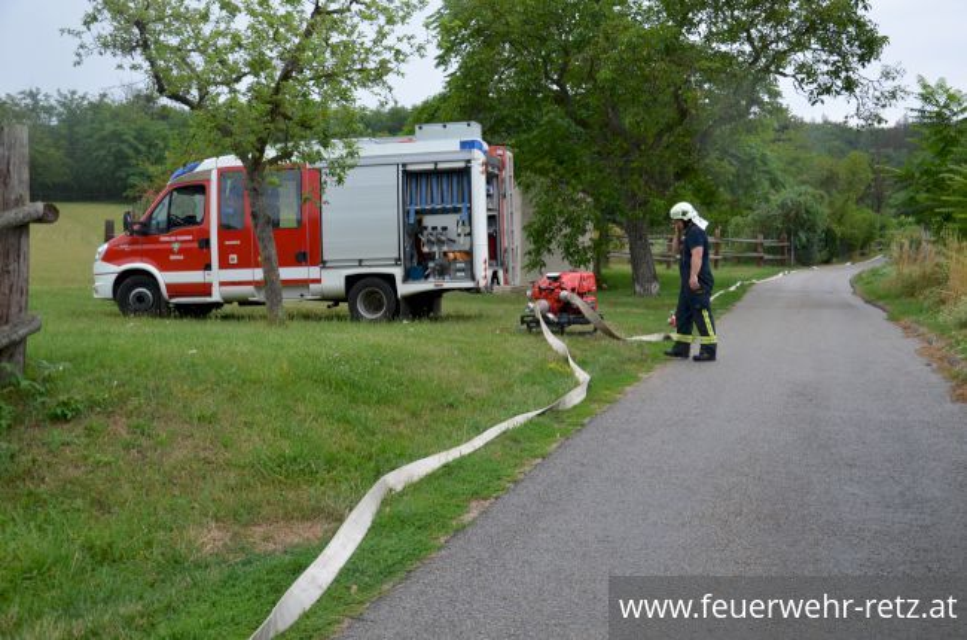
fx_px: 1125
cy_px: 320
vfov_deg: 31.7
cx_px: 484
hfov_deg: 46.5
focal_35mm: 42
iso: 200
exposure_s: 1/125
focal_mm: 28
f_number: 5.6
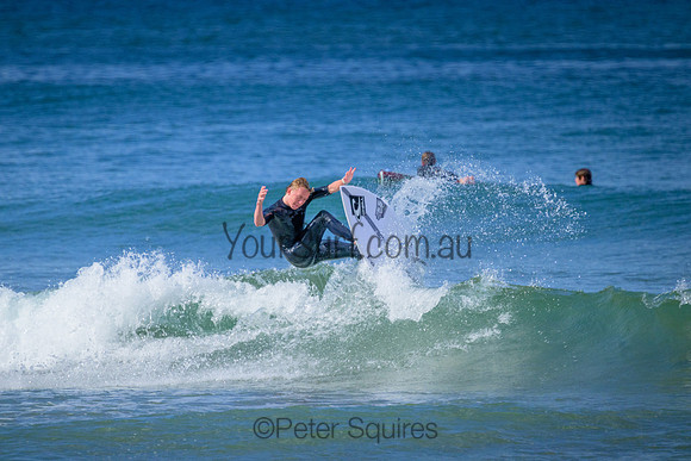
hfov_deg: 2.6
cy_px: 230
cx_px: 346
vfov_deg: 1.7
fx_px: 15358
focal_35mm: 800
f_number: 11
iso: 2500
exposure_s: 1/1250
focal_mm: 800
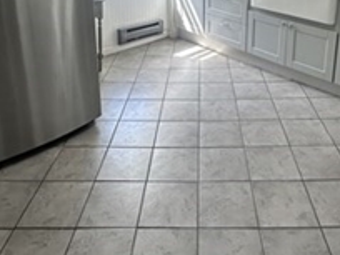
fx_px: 344
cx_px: 199
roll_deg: -0.2
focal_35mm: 35
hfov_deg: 52.4
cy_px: -2
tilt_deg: -13.5
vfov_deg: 36.4
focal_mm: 2.22
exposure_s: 1/120
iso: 80
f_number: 2.2
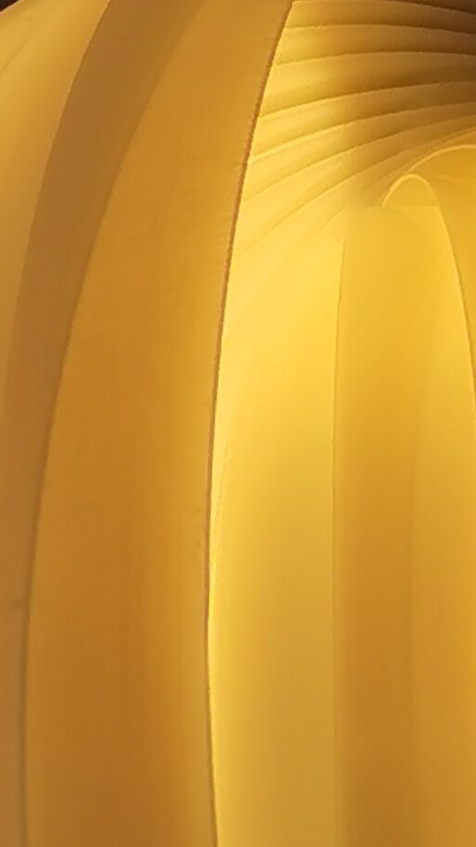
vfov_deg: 11.3
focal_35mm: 188
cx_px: 364
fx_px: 4220
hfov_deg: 6.4
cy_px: 960
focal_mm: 5.58
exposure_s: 1/599
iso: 50
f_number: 1.8
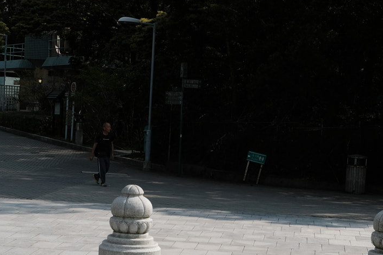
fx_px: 841
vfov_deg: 17.2
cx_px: 196
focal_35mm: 79
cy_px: 194
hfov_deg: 25.7
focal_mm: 23
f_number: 4
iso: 200
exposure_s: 1/2000
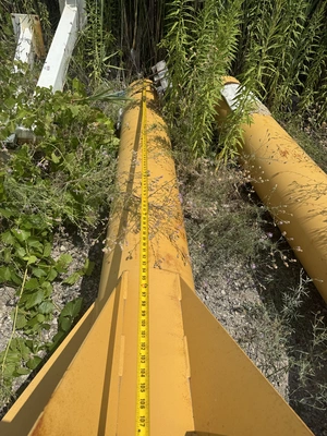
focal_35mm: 24
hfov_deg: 56.8
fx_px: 302
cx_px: 164
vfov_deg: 71.6
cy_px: 218
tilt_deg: -42.2
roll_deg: -10.4
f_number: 1.78
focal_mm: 6.76
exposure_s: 1/7092
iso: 80
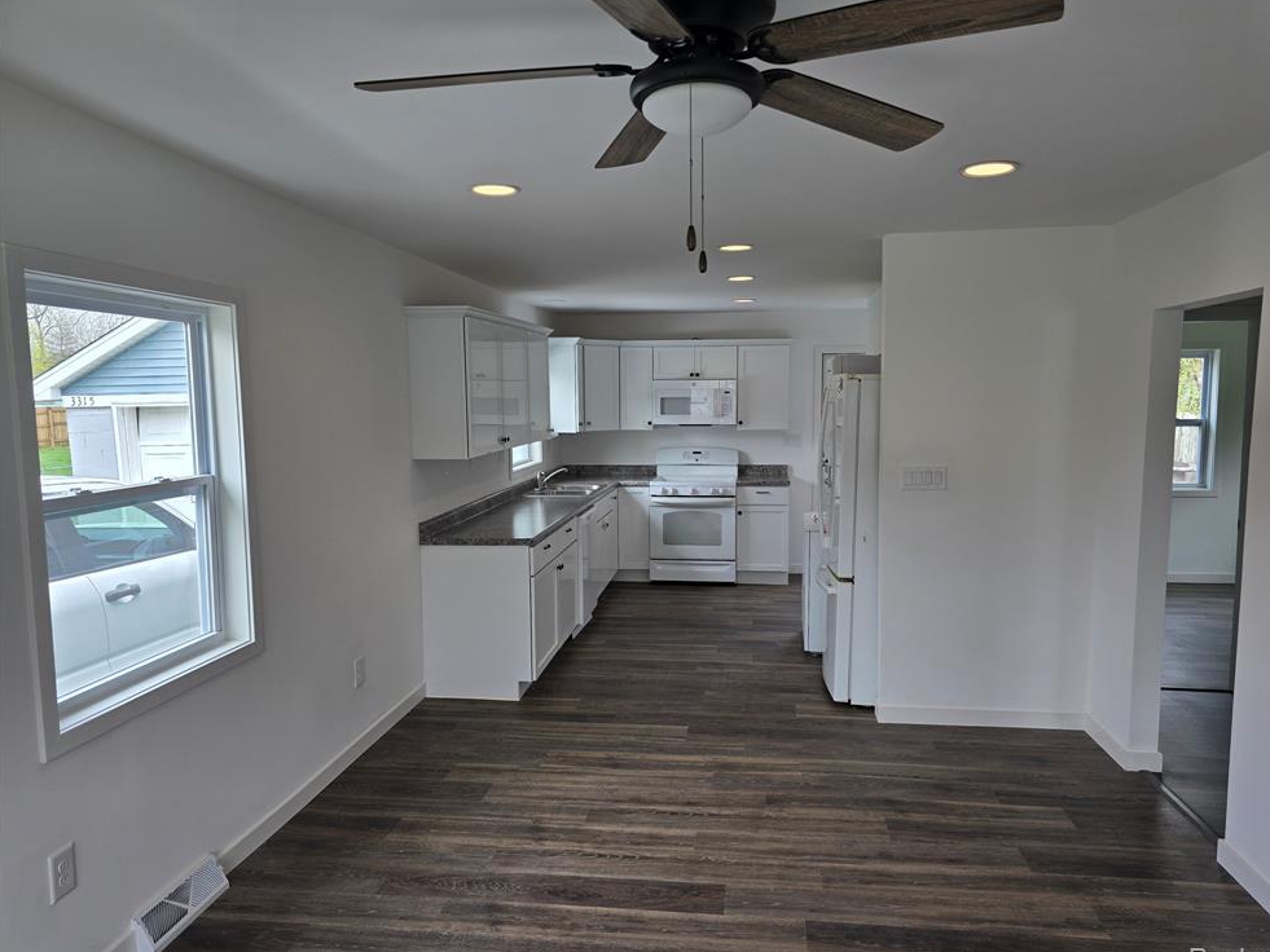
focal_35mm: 24
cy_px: 482
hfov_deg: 71.6
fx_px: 881
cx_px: 658
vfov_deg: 56.8
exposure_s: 1/120
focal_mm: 6.3
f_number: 1.7
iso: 20
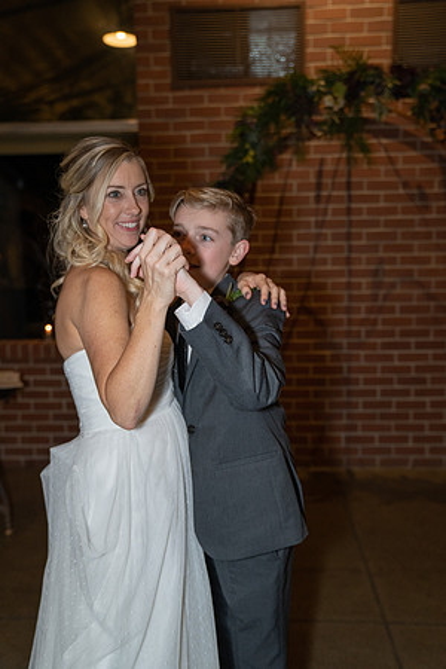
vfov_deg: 55.8
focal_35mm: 34
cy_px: 334
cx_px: 223
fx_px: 632
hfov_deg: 38.9
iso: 2000
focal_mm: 34
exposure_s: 1/125
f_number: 2.8
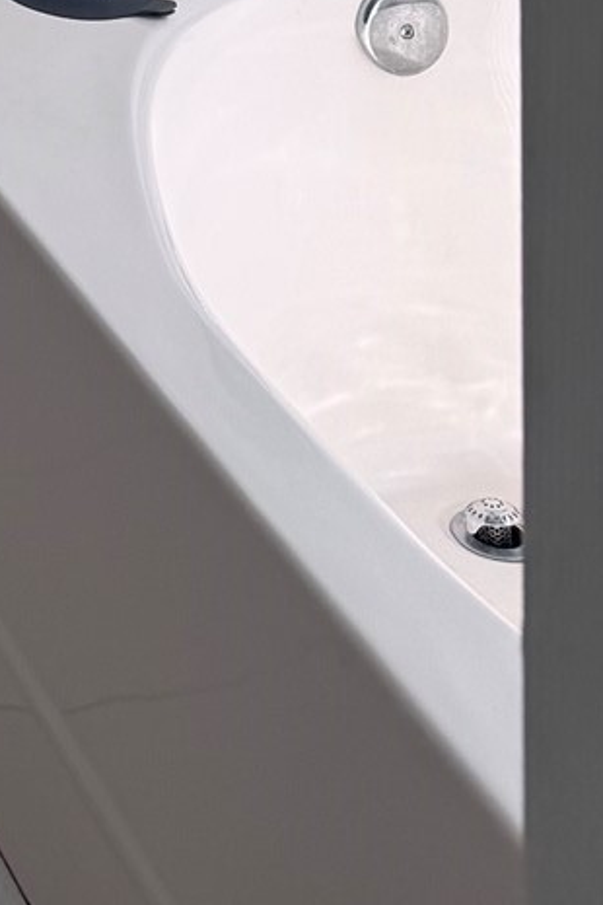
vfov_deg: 14.4
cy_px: -1057
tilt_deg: -2.4
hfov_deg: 10.9
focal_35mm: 110
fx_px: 2764
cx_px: -743
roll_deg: +1.7
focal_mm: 6.76
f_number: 1.78
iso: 80
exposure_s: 1/414
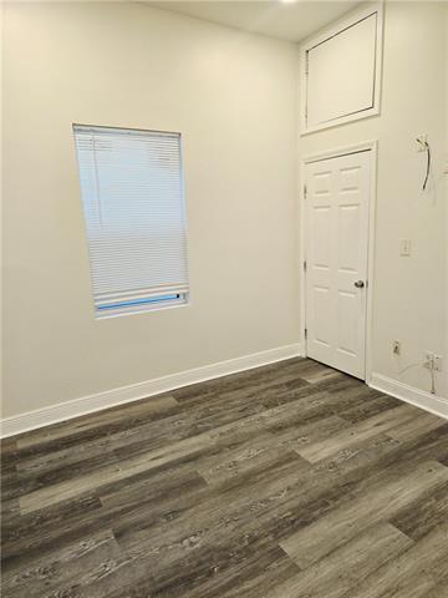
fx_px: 397
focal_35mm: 23
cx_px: 224
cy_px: 299
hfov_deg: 58.9
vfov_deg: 73.9
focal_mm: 6.3
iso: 100
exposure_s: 1/60.2
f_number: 1.7
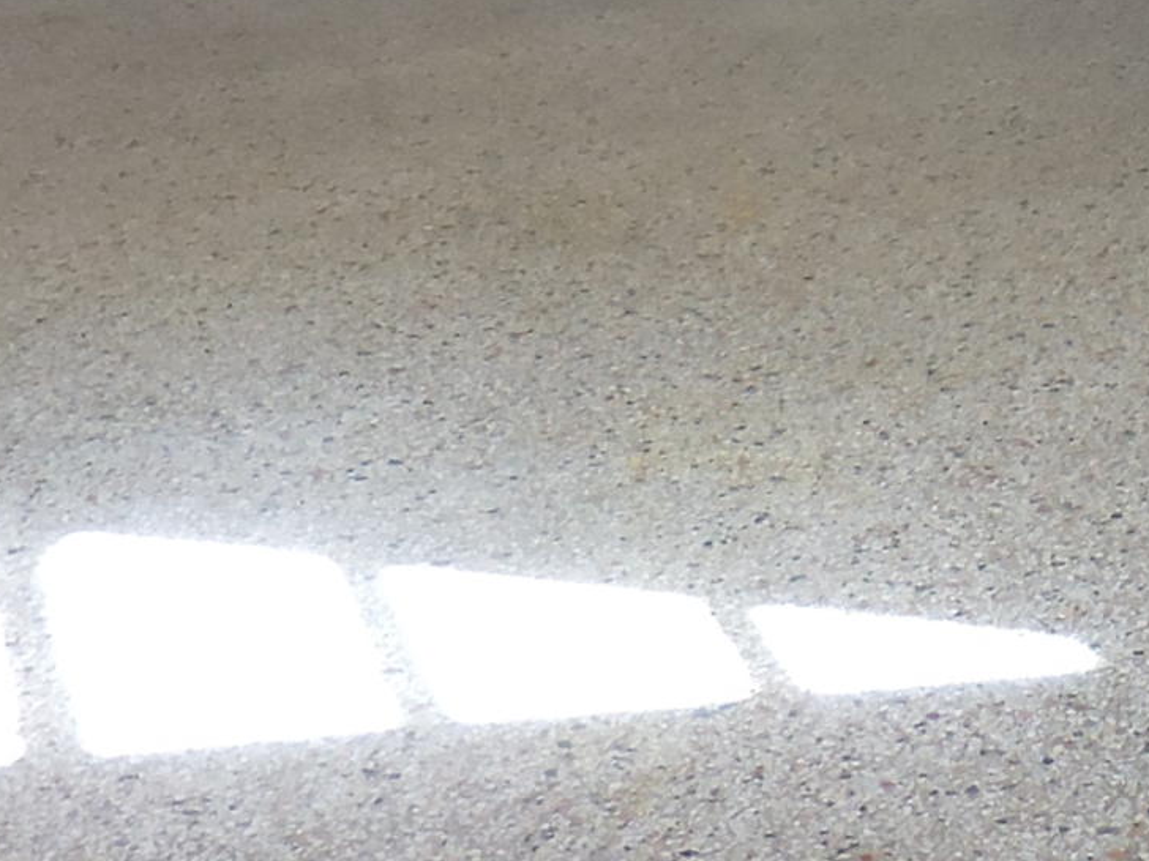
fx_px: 3419
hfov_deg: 17.4
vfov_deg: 13.5
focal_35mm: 103
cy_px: -456
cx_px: 1665
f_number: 3.3
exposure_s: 1/30
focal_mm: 4.5
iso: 140
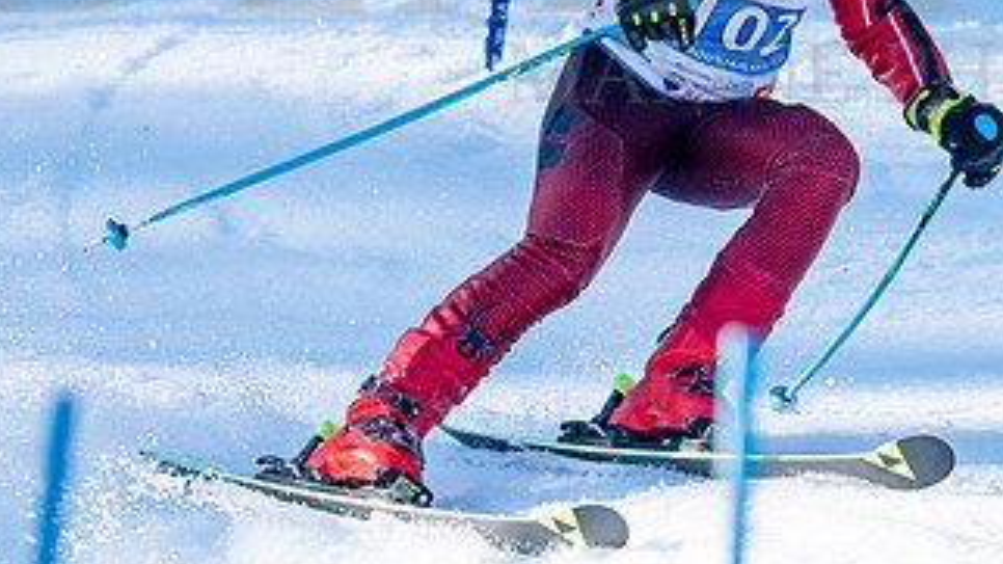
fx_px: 37201
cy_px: 152
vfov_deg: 0.9
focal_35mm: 1399
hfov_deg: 1.5
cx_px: 799
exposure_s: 1/2000
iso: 1250
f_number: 8
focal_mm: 560
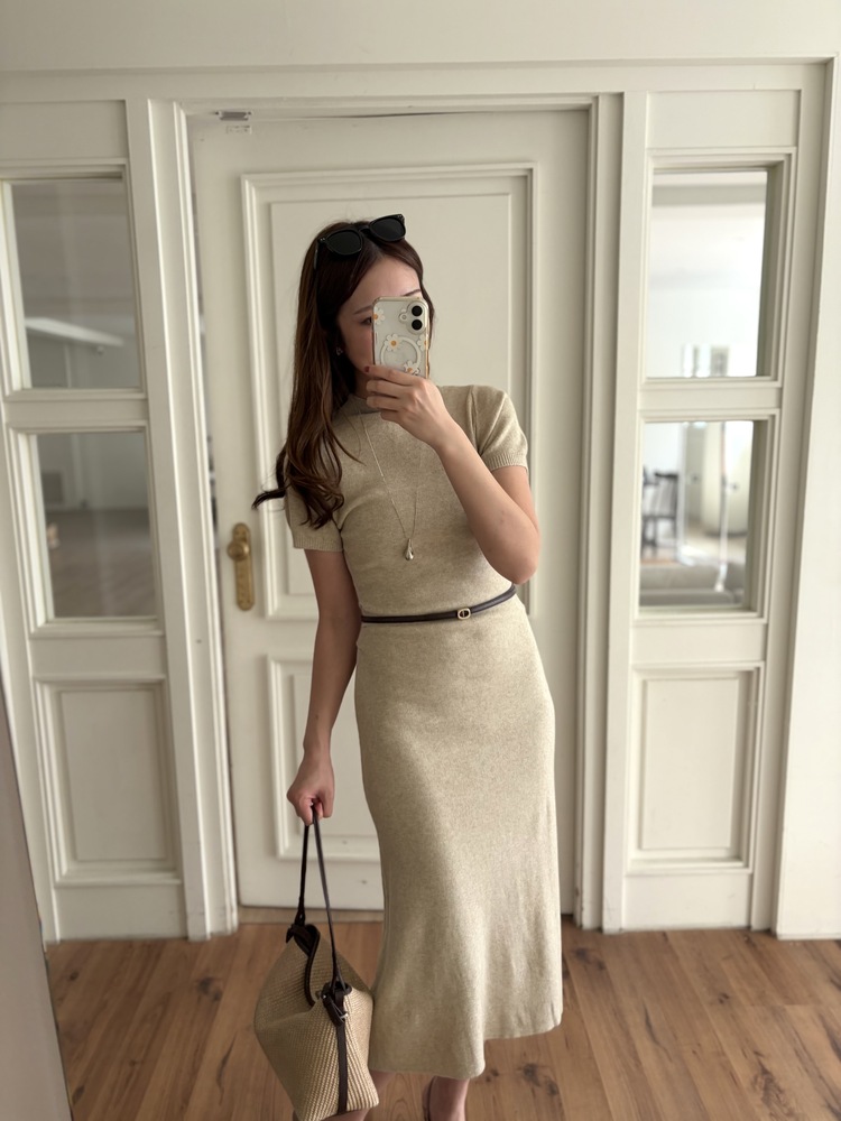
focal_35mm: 26
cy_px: 560
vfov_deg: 67.3
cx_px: 420
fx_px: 842
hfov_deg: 53.1
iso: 100
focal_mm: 5.96
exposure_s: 1/122
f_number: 1.6
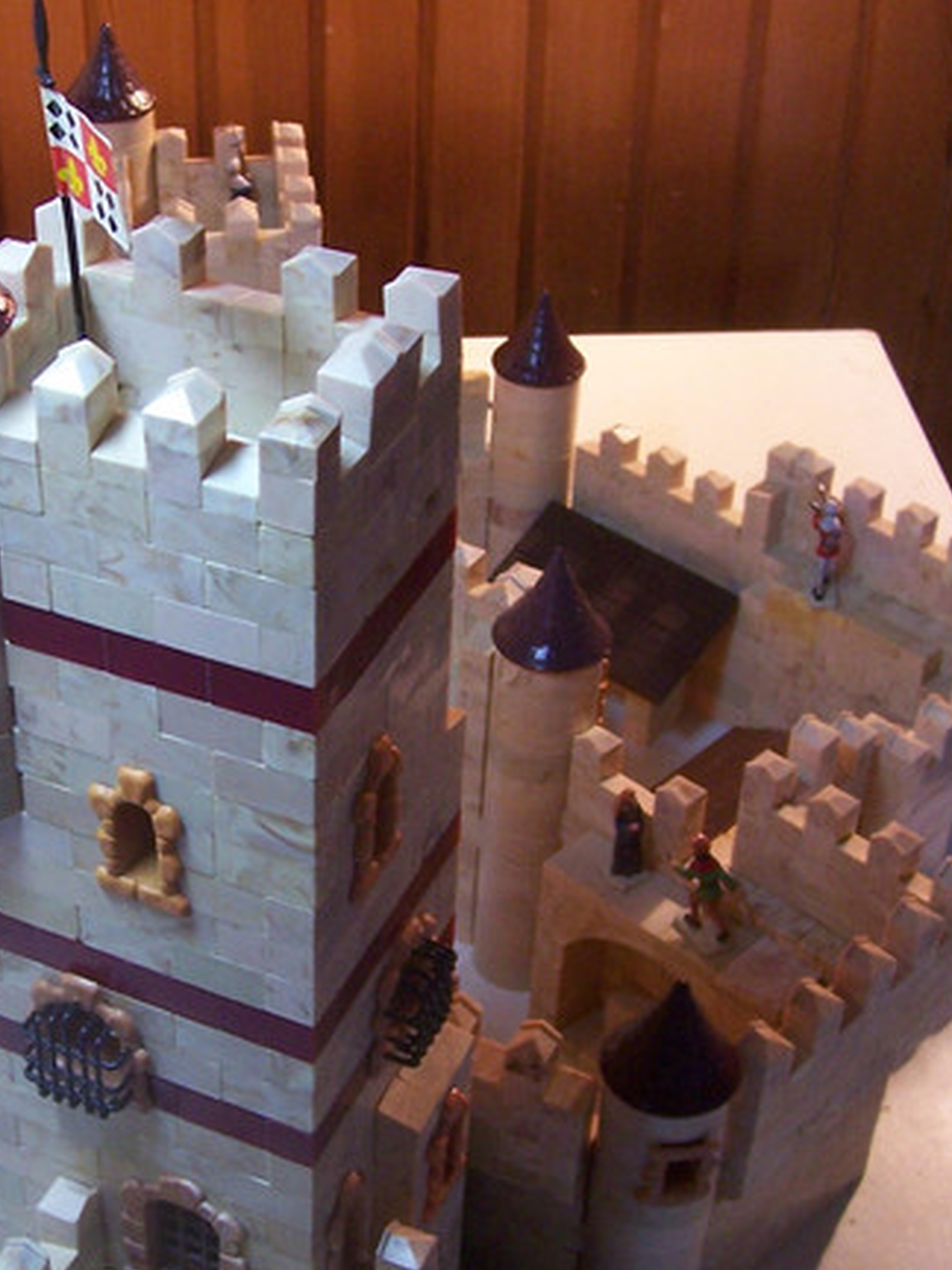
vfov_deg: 30.7
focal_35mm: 63
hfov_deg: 22.9
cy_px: 682
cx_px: 179
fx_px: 2310
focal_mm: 5.6
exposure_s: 1/30
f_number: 2.7
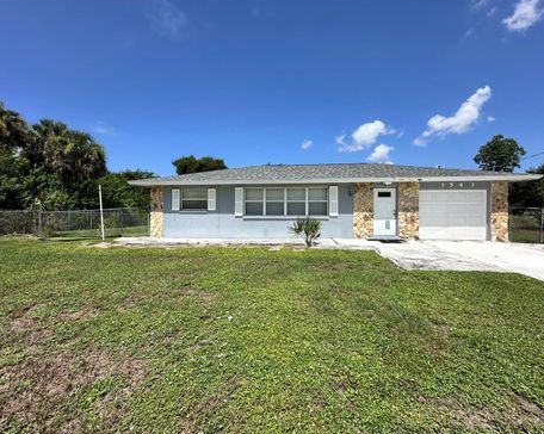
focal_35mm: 15
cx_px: 278
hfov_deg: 96.8
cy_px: 215
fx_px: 241
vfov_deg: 84.0
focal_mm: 2.22
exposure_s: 1/2882
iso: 50
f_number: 2.2
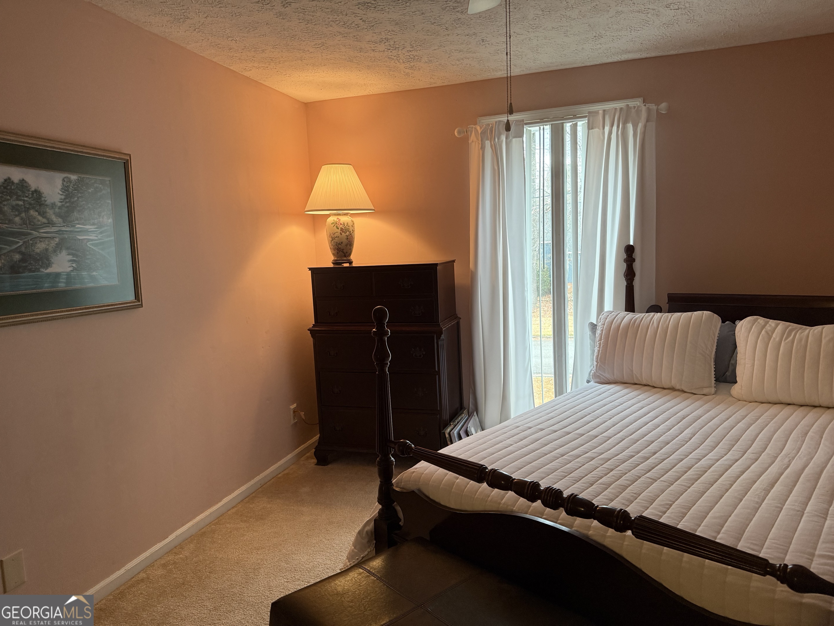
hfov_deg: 71.6
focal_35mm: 24
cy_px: 313
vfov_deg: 56.8
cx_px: 417
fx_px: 578
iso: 320
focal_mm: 6.76
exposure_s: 1/60
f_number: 1.78
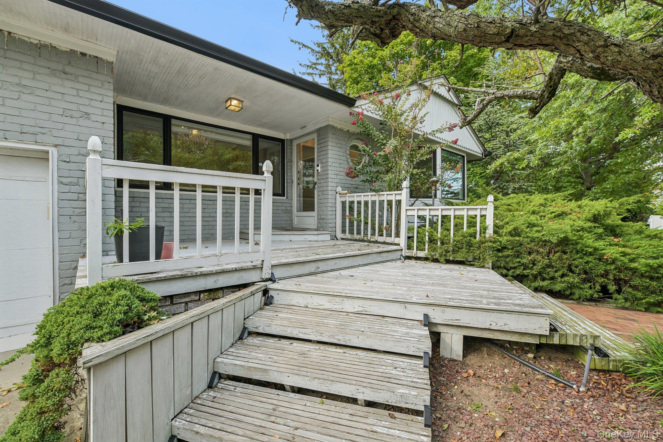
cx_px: 332
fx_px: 295
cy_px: 221
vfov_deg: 73.7
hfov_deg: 96.7
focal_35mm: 16
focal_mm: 16
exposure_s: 1/250
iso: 400
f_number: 8
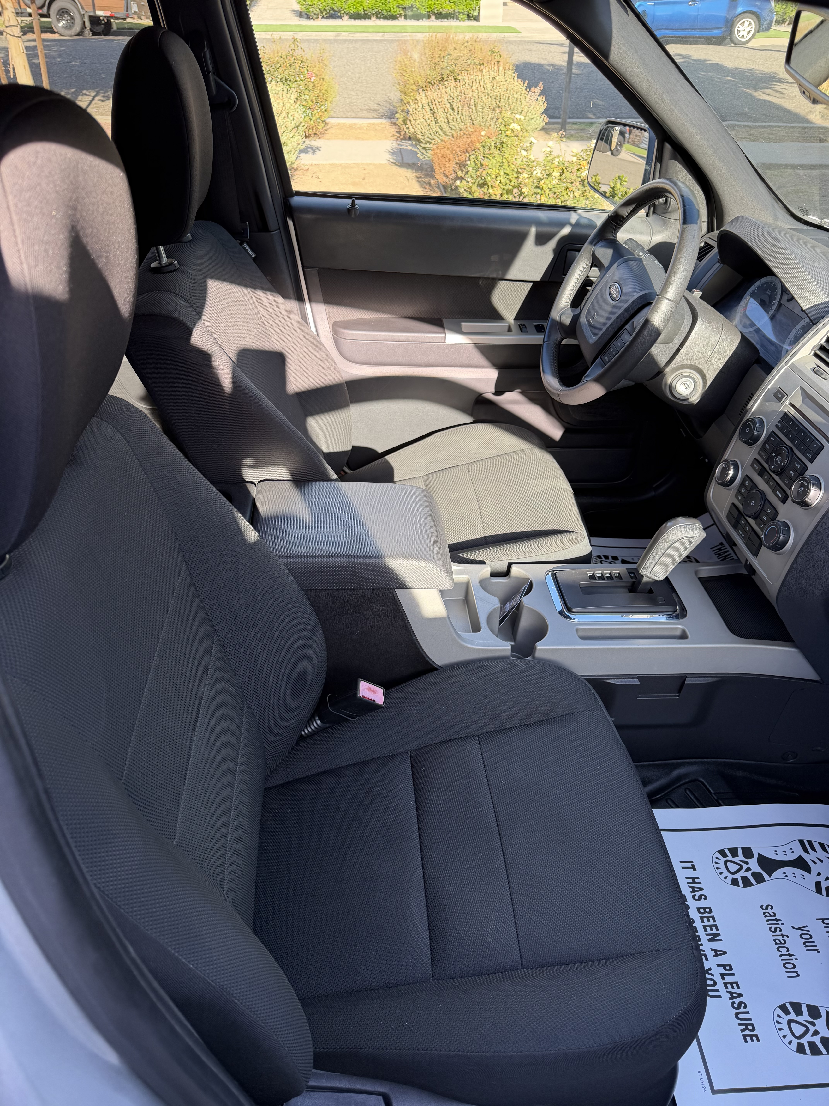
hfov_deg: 56.8
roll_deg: -0.2
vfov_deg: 71.6
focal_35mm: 24
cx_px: 414
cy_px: 553
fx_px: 766
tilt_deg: -37.7
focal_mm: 6.76
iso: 80
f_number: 1.78
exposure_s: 1/240
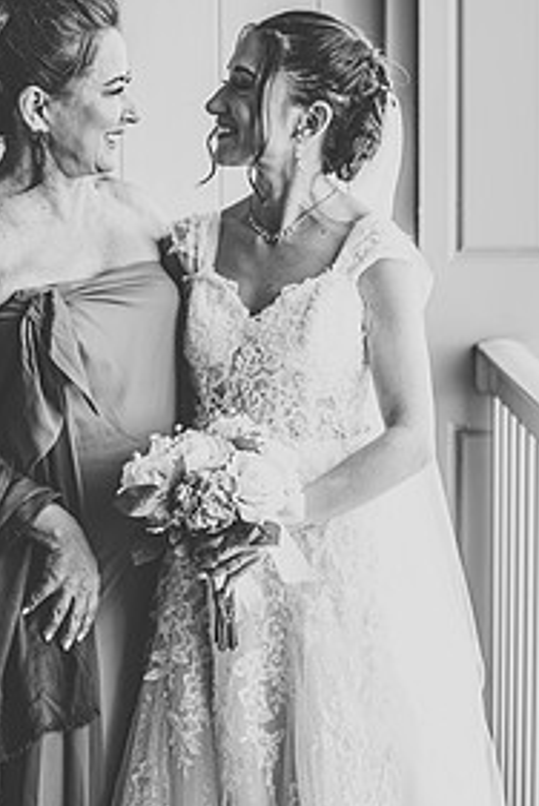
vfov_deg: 18.2
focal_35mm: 112
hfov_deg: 12.3
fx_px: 2509
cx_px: 235
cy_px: 270
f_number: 2.8
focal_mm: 70
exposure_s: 1/160
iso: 320
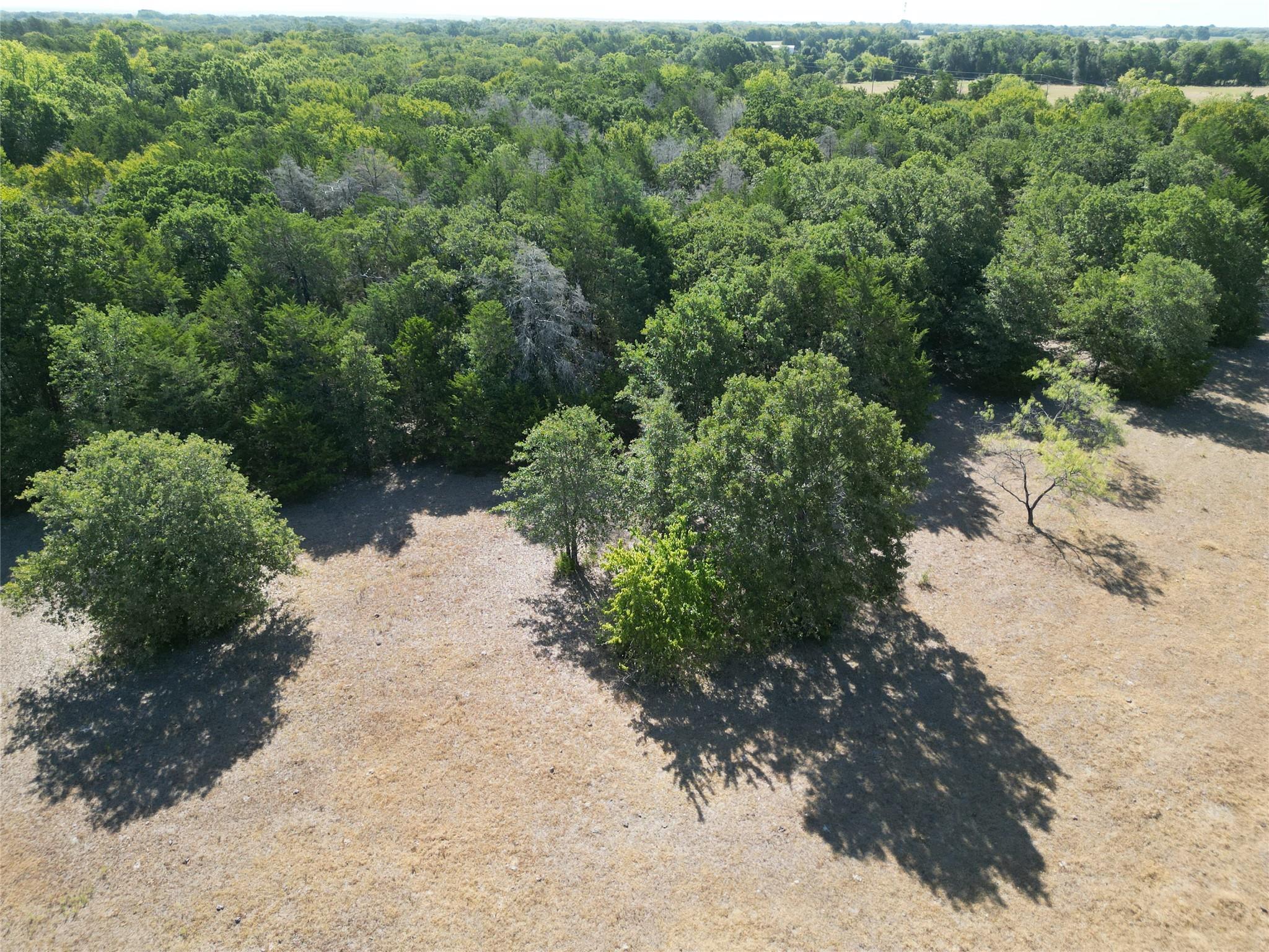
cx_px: 634
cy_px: 476
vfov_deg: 56.8
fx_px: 880
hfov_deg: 71.6
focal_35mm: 24
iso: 150
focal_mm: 6.72
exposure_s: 1/1250
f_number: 1.7
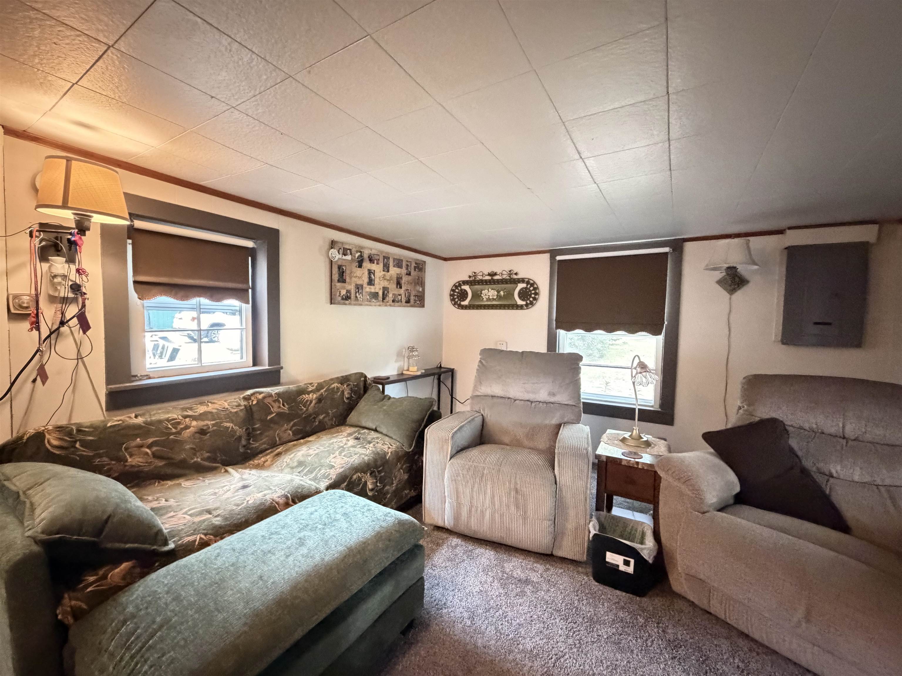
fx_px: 365
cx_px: 451
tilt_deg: -1.8
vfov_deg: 85.7
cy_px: 338
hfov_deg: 102.1
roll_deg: -1.9
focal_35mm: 14
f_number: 2.2
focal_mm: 2.22
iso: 2500
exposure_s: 1/30
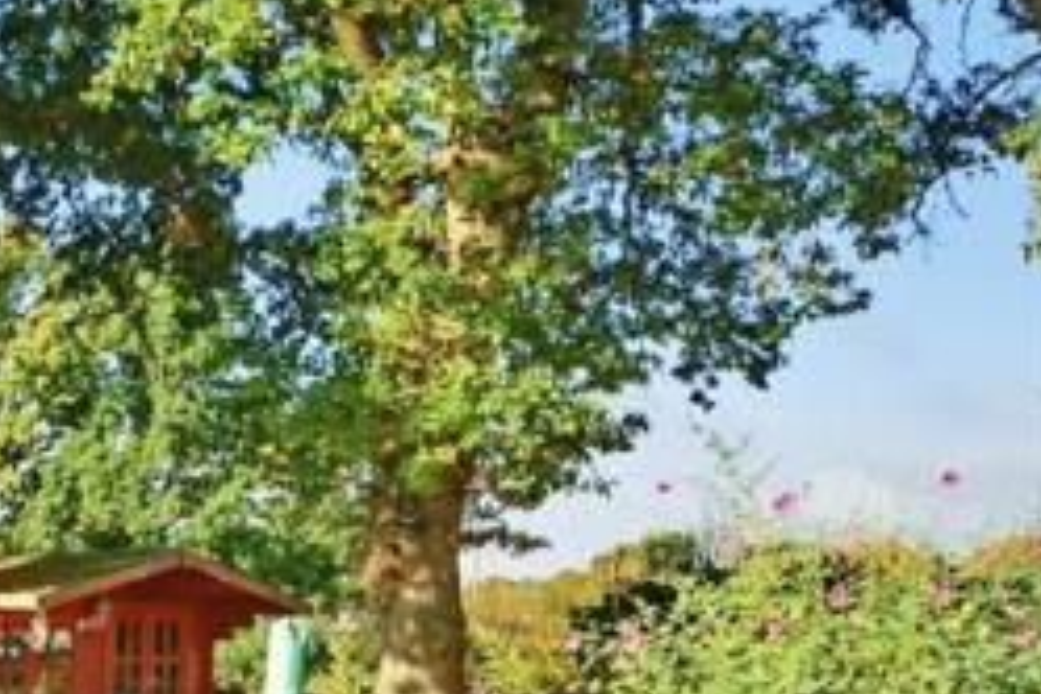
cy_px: 625
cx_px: -322
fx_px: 2284
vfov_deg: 17.0
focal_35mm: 79
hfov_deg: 22.8
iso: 200
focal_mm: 20
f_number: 7.1
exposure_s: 1/125
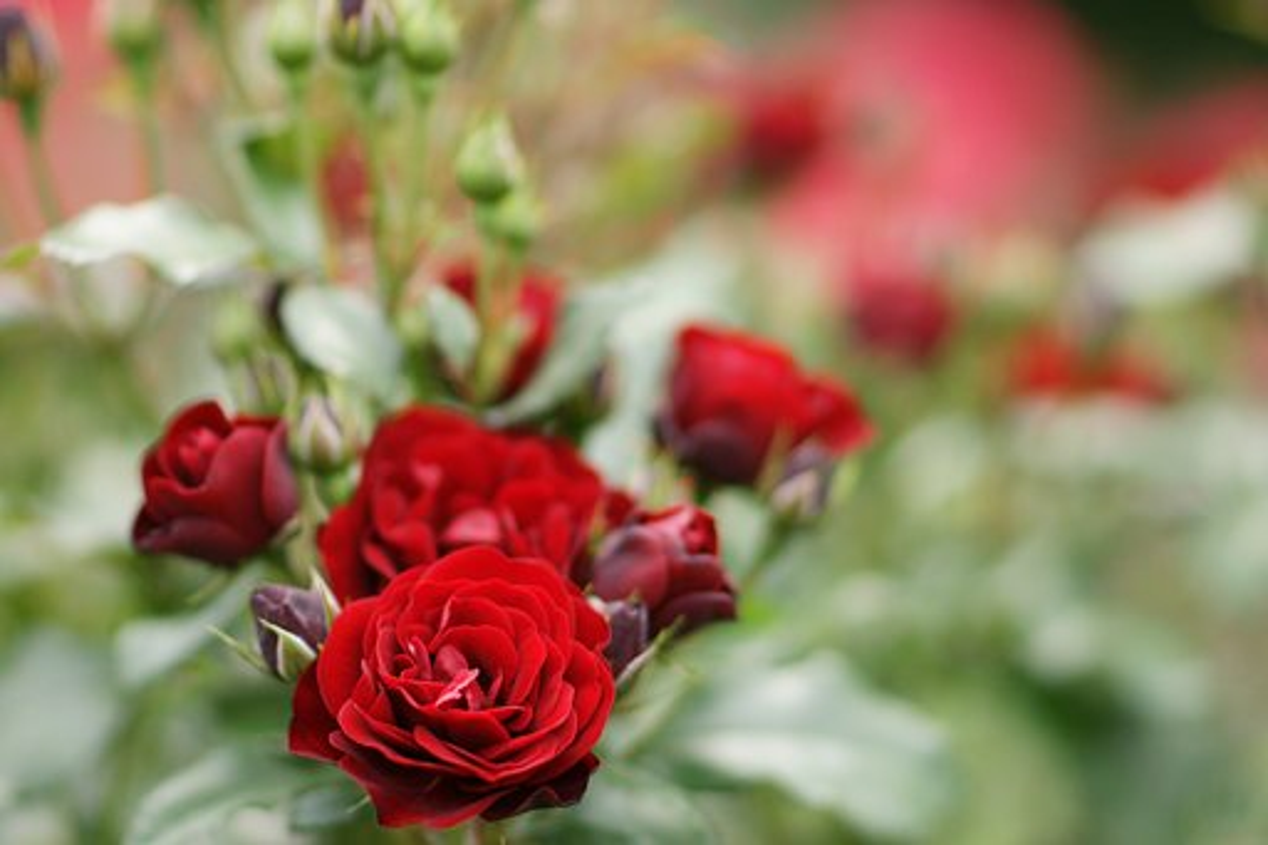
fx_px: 4489
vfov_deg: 10.7
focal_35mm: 128
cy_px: 422
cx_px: 634
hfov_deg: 16.1
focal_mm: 85
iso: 200
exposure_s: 1/4000
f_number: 1.6
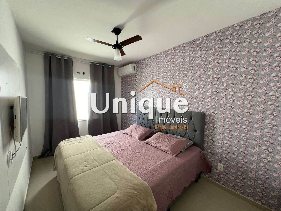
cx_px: 140
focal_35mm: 13
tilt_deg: -3.8
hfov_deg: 106.2
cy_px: 106
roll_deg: -0.1
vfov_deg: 89.9
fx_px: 106
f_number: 1.8
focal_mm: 1.57
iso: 125
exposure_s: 1/60
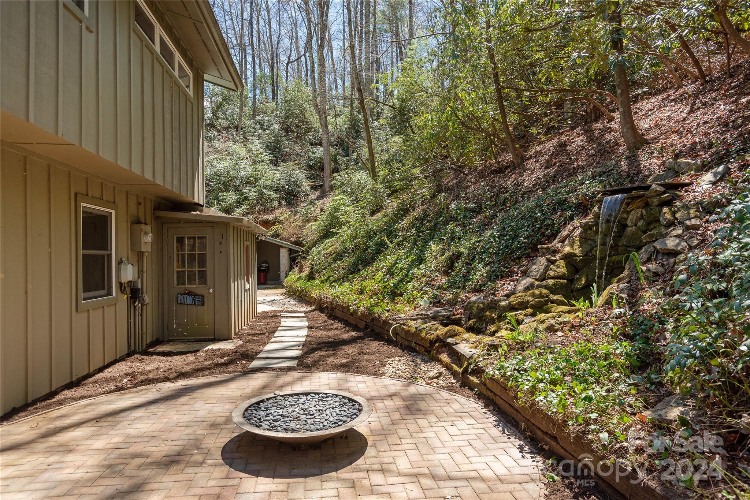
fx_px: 458
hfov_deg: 78.6
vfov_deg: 57.2
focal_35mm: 22
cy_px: 250
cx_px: 375
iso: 320
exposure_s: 1/250
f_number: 7.1
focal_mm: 22
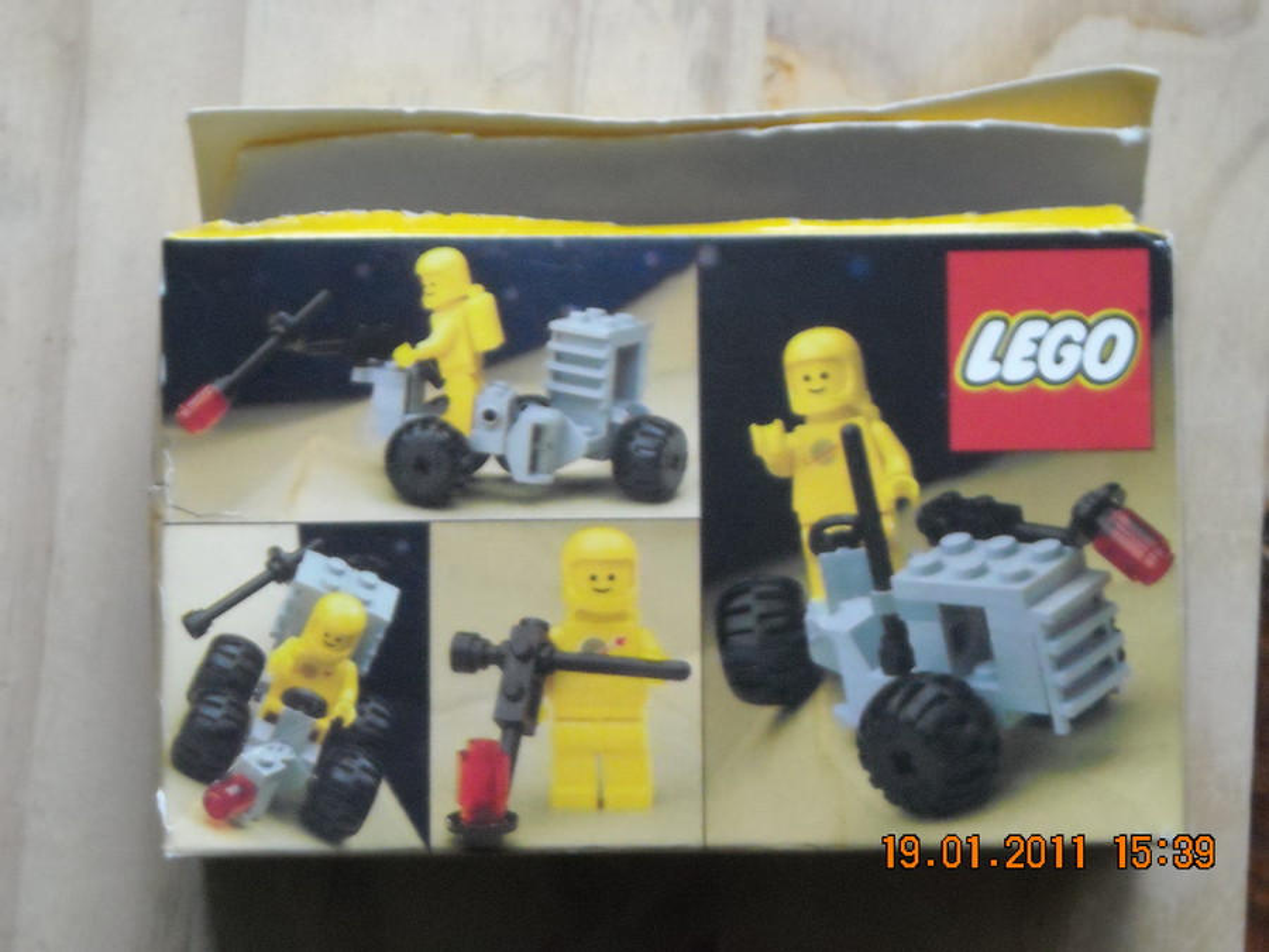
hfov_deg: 18.7
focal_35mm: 105
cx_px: 634
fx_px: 3849
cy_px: 476
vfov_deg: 14.1
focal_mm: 17.1
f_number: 4.7
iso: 733
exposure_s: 1/8
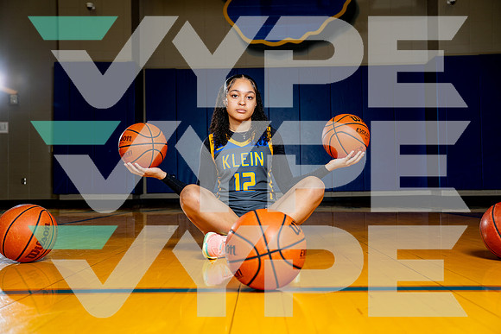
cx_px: 250
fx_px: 529
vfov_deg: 35.1
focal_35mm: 38
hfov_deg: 50.7
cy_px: 167
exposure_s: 1/250
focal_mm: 38
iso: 160
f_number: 4
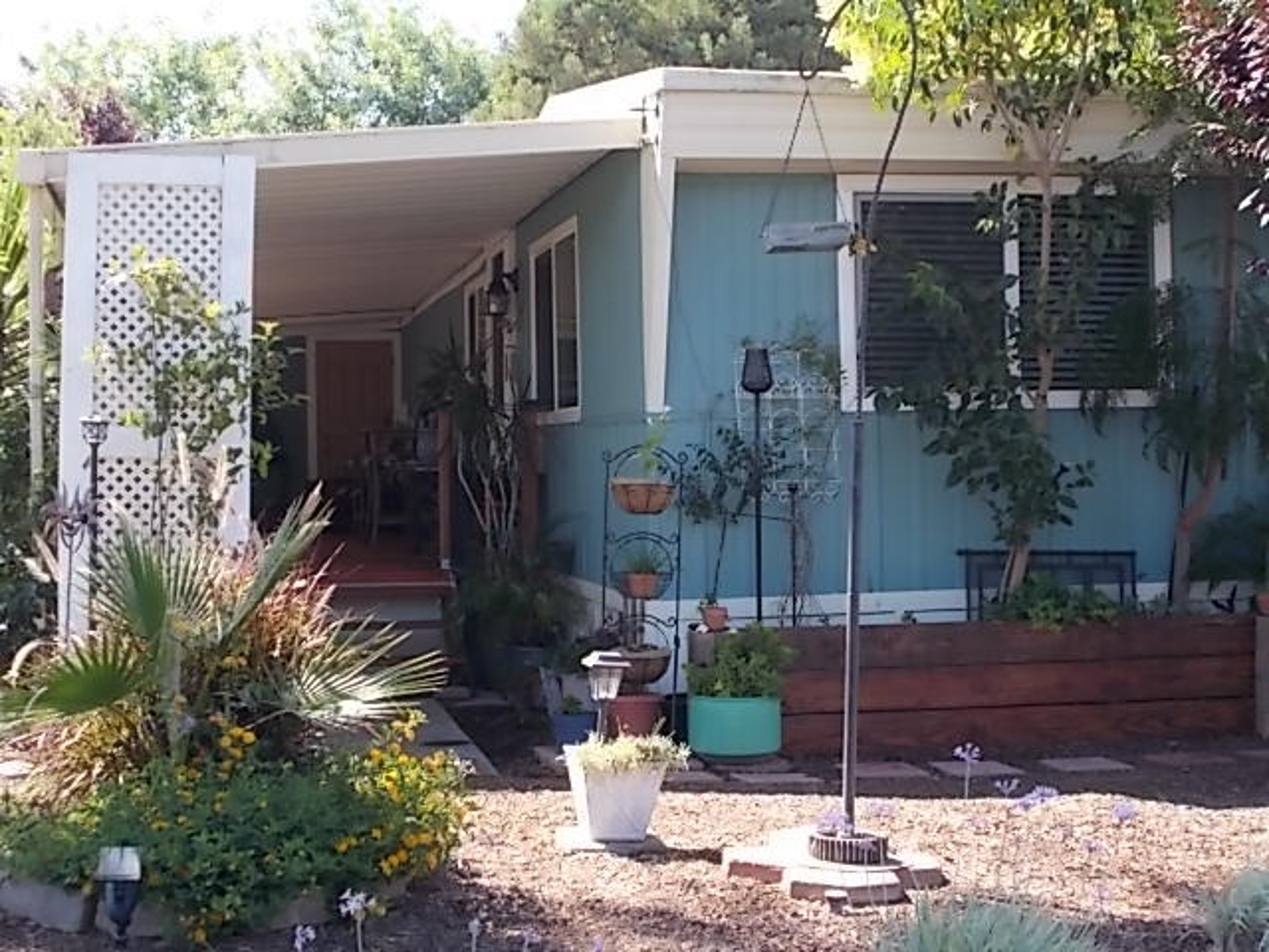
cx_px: 634
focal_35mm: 58
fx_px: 2126
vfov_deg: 25.2
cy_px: 476
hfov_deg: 33.2
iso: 80
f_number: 4.9
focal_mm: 10.3
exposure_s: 1/80
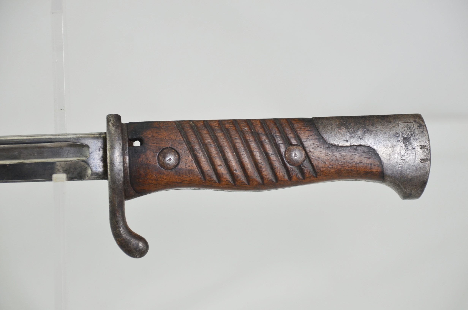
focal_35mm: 135
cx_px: 234
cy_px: 155
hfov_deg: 15.2
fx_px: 1751
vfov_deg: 10.1
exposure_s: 1/250
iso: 400
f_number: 5.6
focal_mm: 90
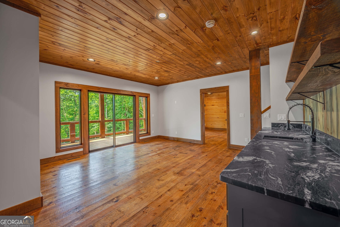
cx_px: 170
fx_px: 132
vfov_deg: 81.2
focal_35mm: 14
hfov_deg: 104.3
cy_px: 114
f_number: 7.1
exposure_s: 1/40
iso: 100
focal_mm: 14
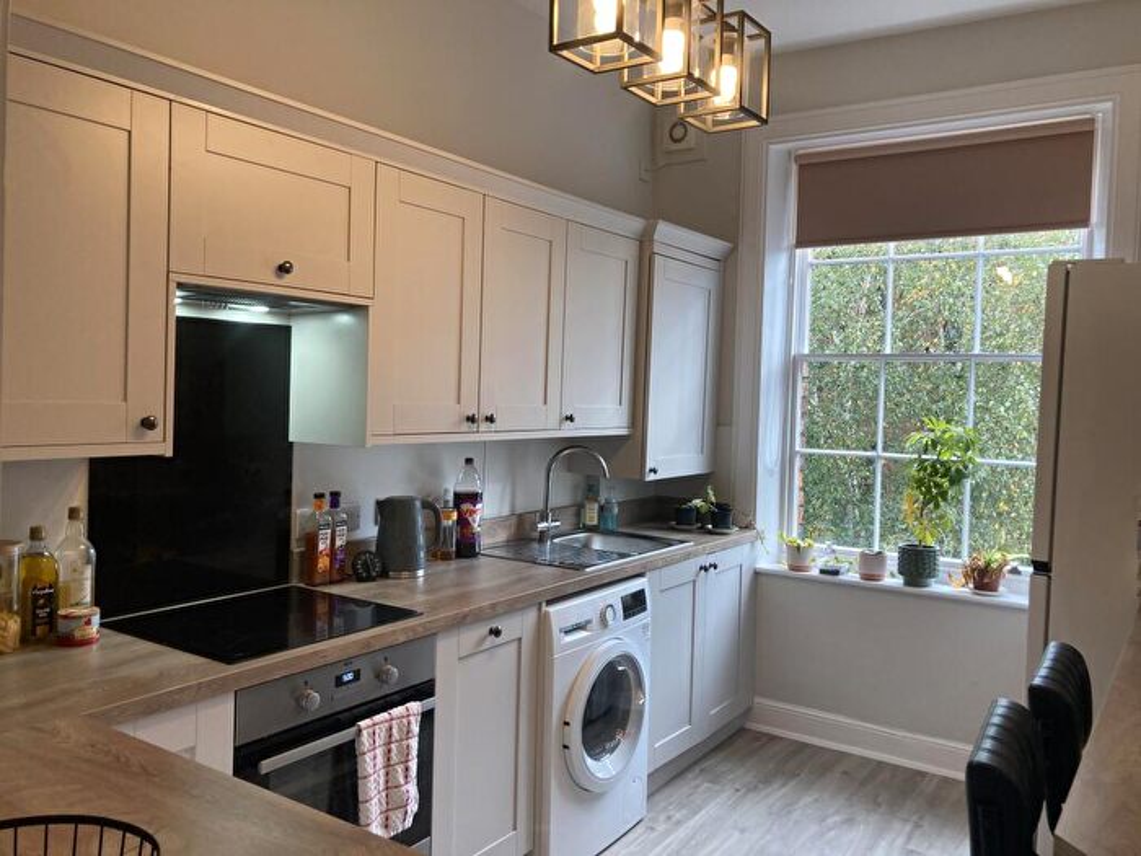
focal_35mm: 28
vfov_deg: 49.7
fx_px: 923
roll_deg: -1.8
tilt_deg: -1.2
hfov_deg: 63.4
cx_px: 570
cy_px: 428
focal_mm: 3.99
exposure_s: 1/100
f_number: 1.8
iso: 64
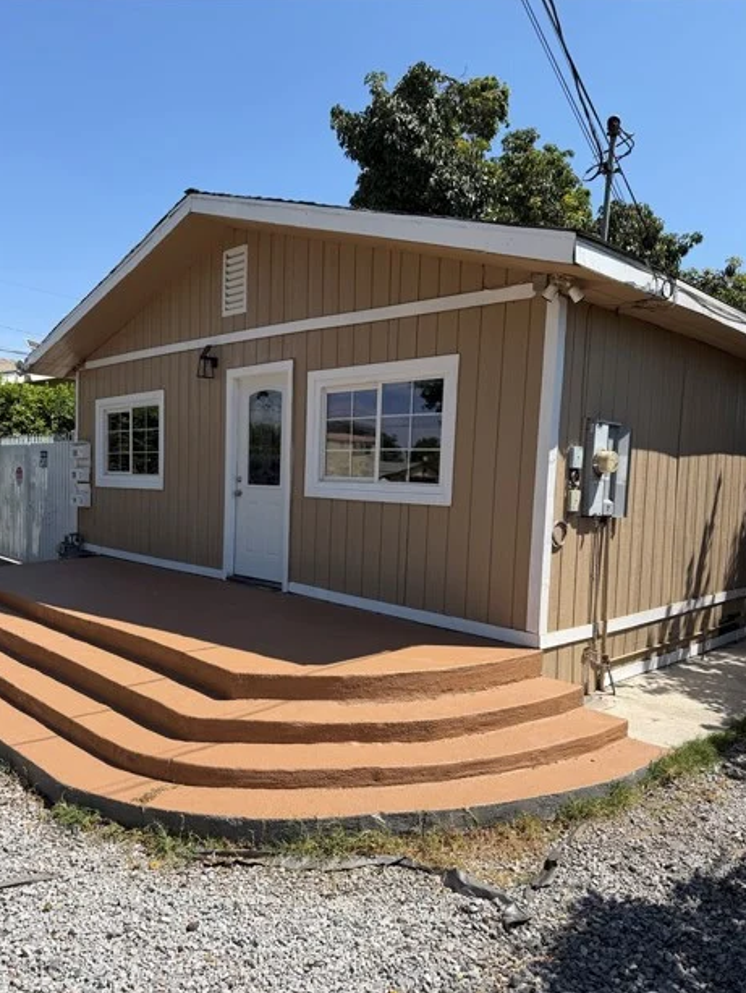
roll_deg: -2.3
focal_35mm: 25
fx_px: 718
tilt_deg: -4.6
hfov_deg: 54.9
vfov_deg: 69.4
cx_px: 372
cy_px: 513
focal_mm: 6.76
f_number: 1.78
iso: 80
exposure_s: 1/3953
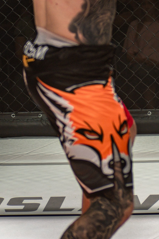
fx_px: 1370
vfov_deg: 9.9
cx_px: 162
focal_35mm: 207
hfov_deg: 6.6
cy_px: 63
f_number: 4
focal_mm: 80
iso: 360
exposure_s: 1/640
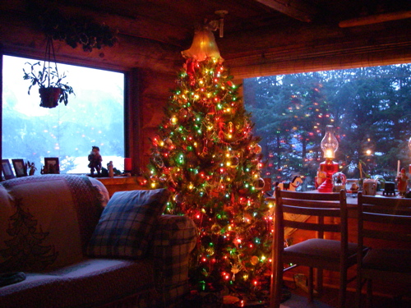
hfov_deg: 49.0
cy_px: 154
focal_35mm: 38
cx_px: 206
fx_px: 451
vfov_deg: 37.7
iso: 640
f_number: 3.3
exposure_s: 1/4
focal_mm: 6.3
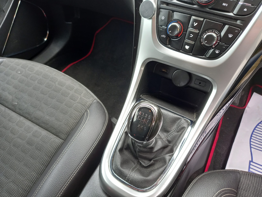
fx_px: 189
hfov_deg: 69.4
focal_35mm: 25
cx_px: 131
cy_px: 98
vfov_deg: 54.9
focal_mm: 4.6
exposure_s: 1/60
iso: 160
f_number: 2
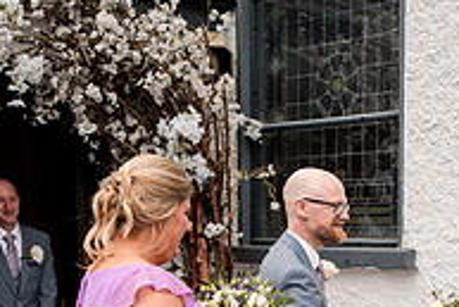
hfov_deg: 24.6
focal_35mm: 81
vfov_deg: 16.3
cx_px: 366
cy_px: 358
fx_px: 1033
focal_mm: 27
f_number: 2.8
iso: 100
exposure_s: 1/640
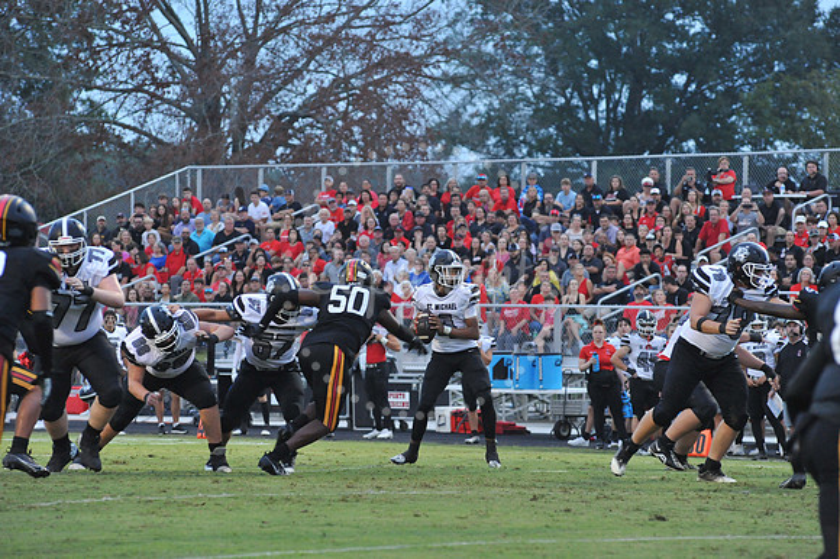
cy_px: 280
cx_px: 420
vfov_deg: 6.9
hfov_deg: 10.3
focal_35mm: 200
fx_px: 4664
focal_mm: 200
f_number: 5.6
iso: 4000
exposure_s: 1/250
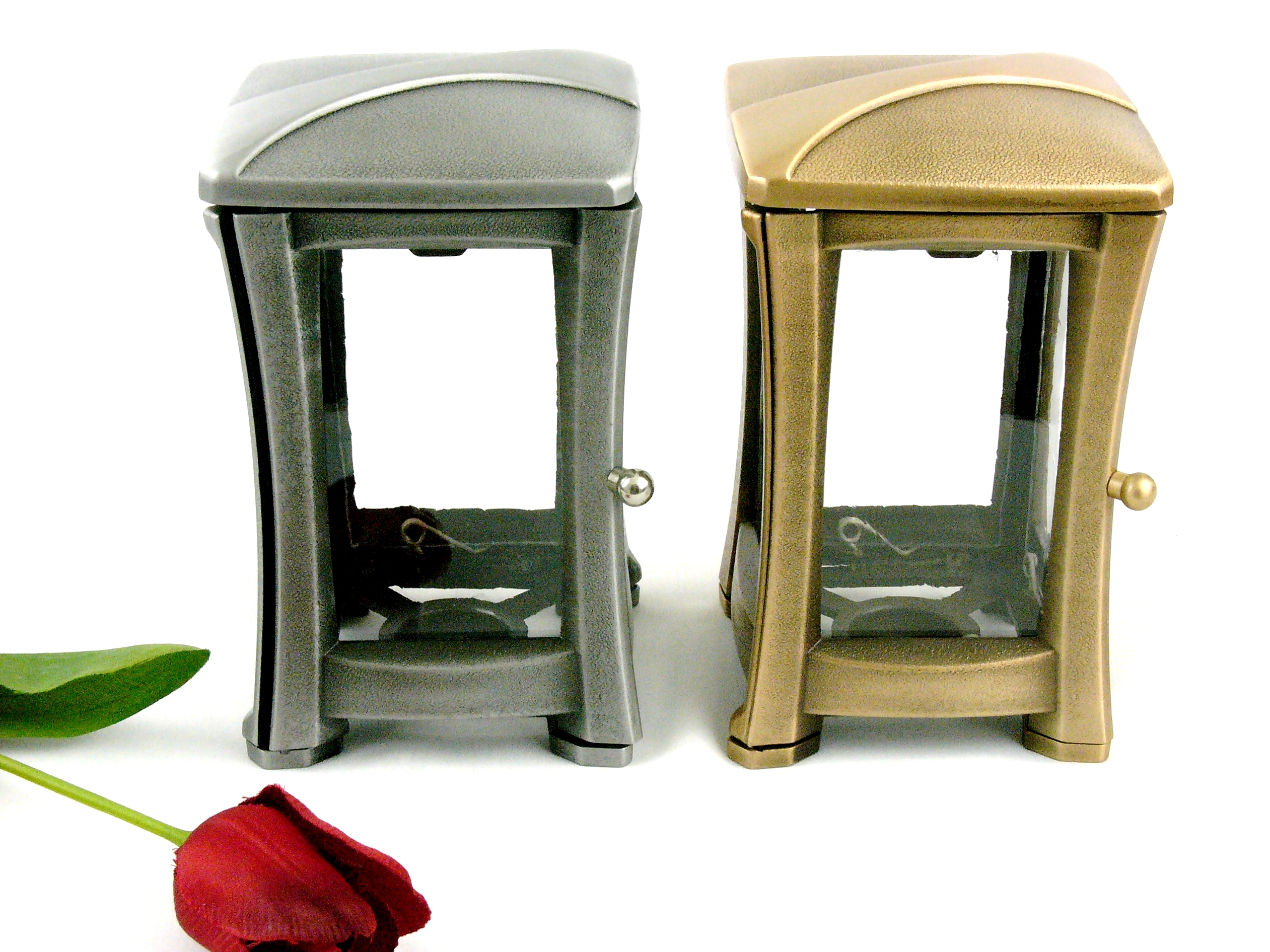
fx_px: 2458
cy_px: 471
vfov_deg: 21.9
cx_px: 642
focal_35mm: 67
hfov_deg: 29.0
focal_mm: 16.6
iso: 400
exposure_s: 1/13
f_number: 9
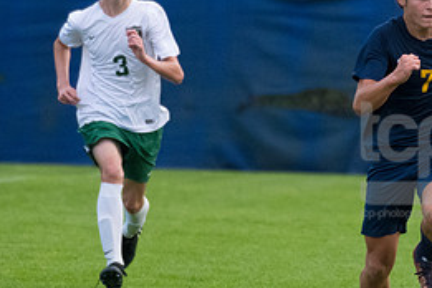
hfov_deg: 1.7
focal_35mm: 1199
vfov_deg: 1.1
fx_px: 14387
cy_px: 161
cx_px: 410
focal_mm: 360
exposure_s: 1/2000
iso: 3200
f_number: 5.6
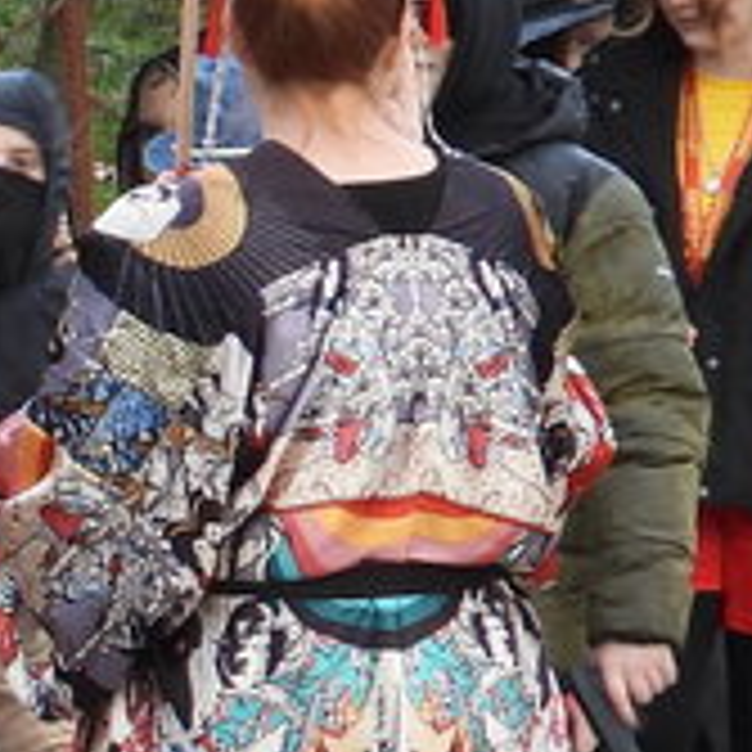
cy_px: 761
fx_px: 19490
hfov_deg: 2.2
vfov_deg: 2.2
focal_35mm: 793
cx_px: -1729
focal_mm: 22.5
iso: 110
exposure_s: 1/60
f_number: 4
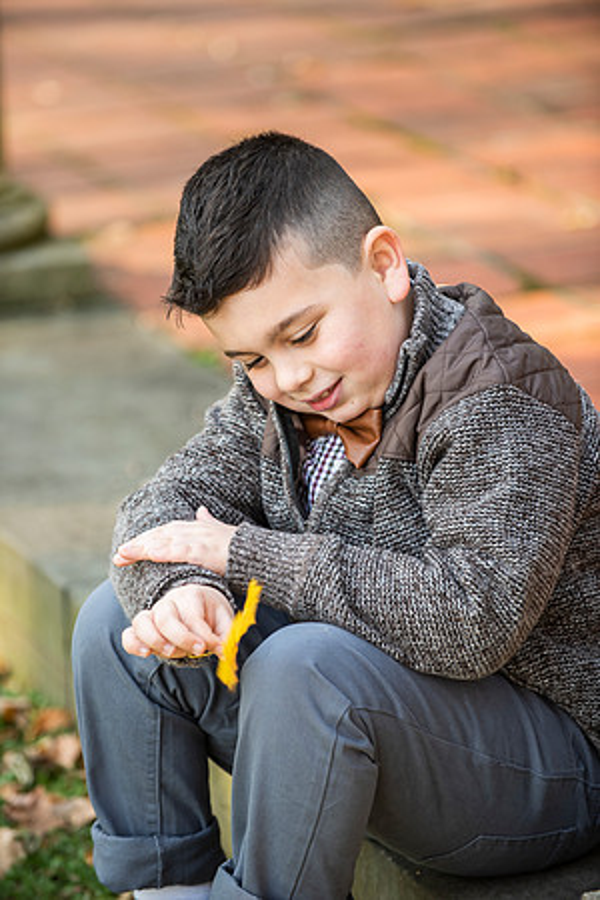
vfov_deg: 12.1
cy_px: 450
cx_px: 300
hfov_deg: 8.1
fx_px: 4250
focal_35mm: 170
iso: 320
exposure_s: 1/200
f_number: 3.5
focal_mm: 170
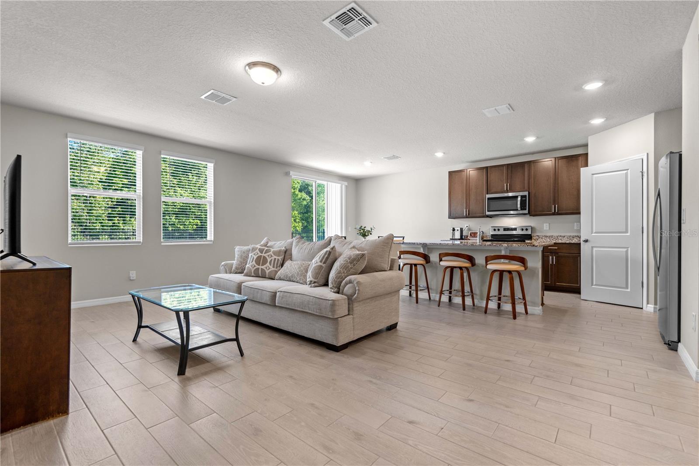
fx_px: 311
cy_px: 233
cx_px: 350
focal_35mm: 16
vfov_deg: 73.7
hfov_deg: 96.7
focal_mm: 16
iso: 250
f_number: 5.6
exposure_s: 1/5
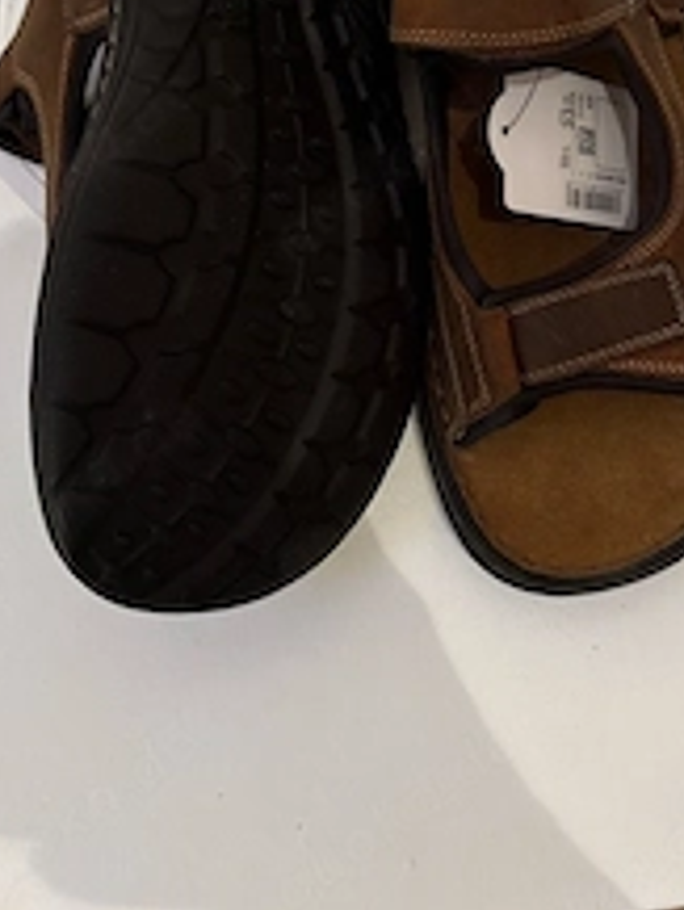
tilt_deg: -70.6
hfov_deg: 29.9
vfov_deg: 38.4
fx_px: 1263
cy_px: 210
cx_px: 487
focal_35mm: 48
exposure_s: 1/50
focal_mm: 5.96
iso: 400
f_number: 1.6
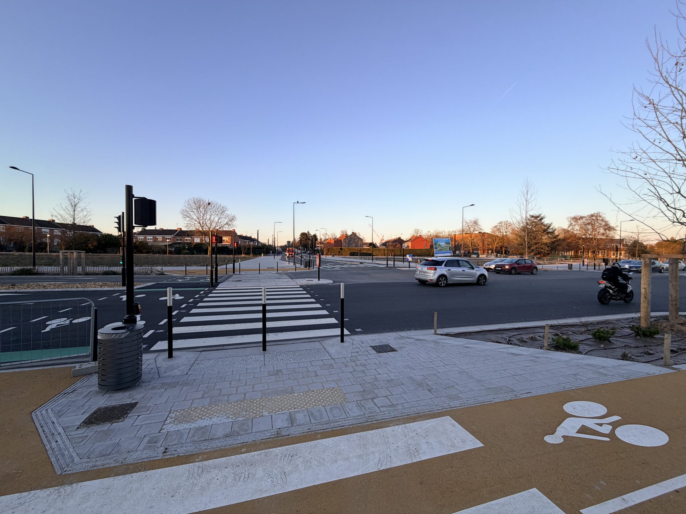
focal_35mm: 14
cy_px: 257
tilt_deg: -0.7
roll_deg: +0.8
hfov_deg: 102.1
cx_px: 343
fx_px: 277
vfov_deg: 85.7
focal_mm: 2.22
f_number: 2.2
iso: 50
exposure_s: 1/335
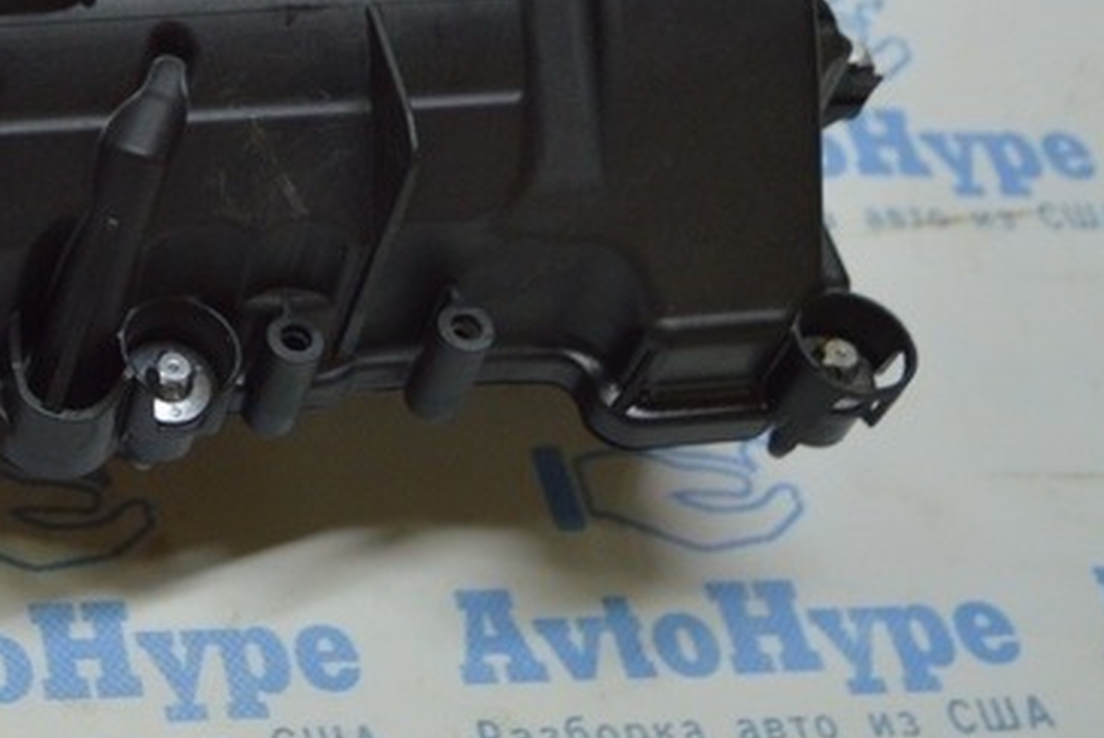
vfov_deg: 15.8
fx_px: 2578
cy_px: -95
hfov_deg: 21.6
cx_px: -363
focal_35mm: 84
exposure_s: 1/100
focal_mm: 20
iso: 400
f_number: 3.5
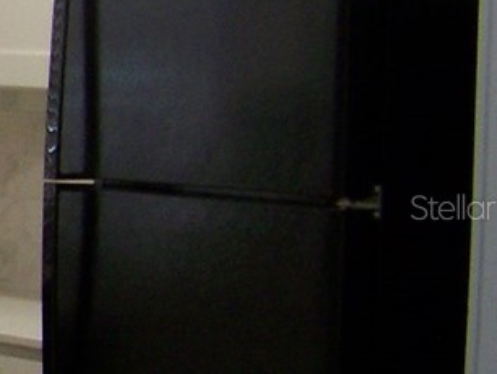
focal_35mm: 188
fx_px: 2701
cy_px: 207
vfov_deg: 7.9
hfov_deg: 9.3
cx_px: -736
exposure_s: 1/30
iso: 100
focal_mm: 5.85
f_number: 2.8
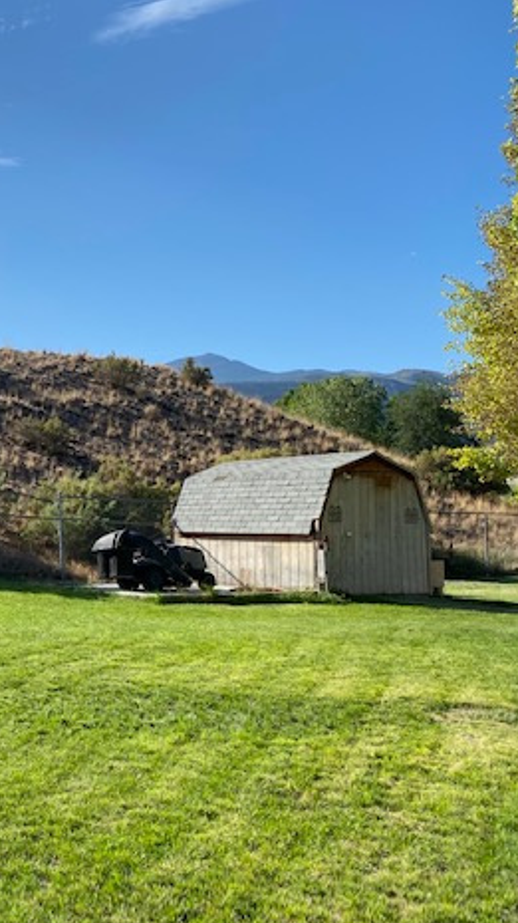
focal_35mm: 39
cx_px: -99
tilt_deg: +4.1
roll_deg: -0.1
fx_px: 954
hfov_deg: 27.0
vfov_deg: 51.6
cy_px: 474
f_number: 1.8
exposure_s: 1/2967
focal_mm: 4.25
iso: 32
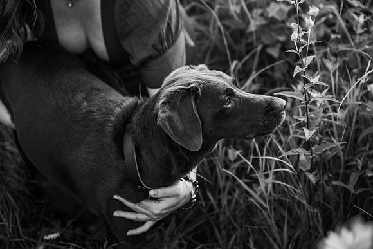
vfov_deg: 22.6
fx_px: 622
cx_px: 186
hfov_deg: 33.4
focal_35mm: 60
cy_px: 124
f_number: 3.2
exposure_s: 1/500
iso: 320
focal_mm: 60
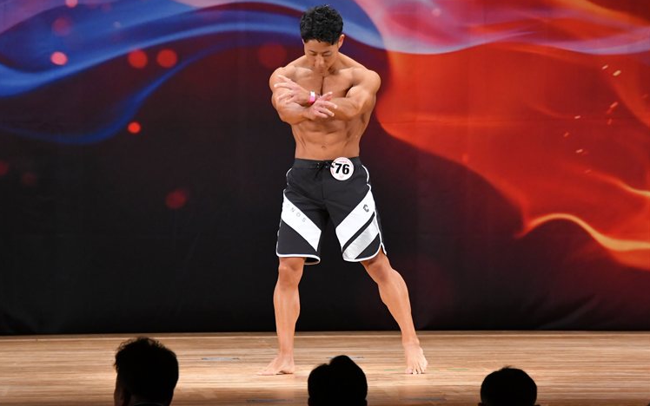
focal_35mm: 269
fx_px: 4767
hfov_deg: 7.8
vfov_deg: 4.9
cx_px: 318
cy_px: 200
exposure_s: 1/400
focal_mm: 170
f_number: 5.6
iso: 3200
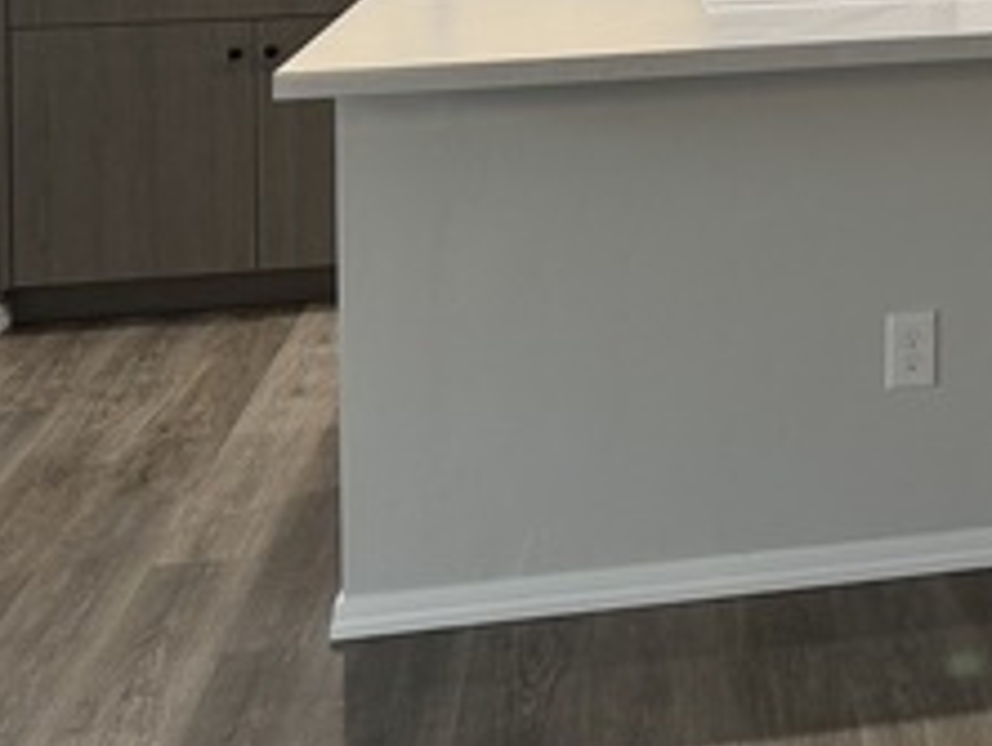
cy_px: -259
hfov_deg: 24.5
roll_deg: +0.8
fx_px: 2066
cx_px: 1191
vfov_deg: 18.8
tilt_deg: -0.7
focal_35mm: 72
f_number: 1.78
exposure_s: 1/60
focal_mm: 6.76
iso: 200
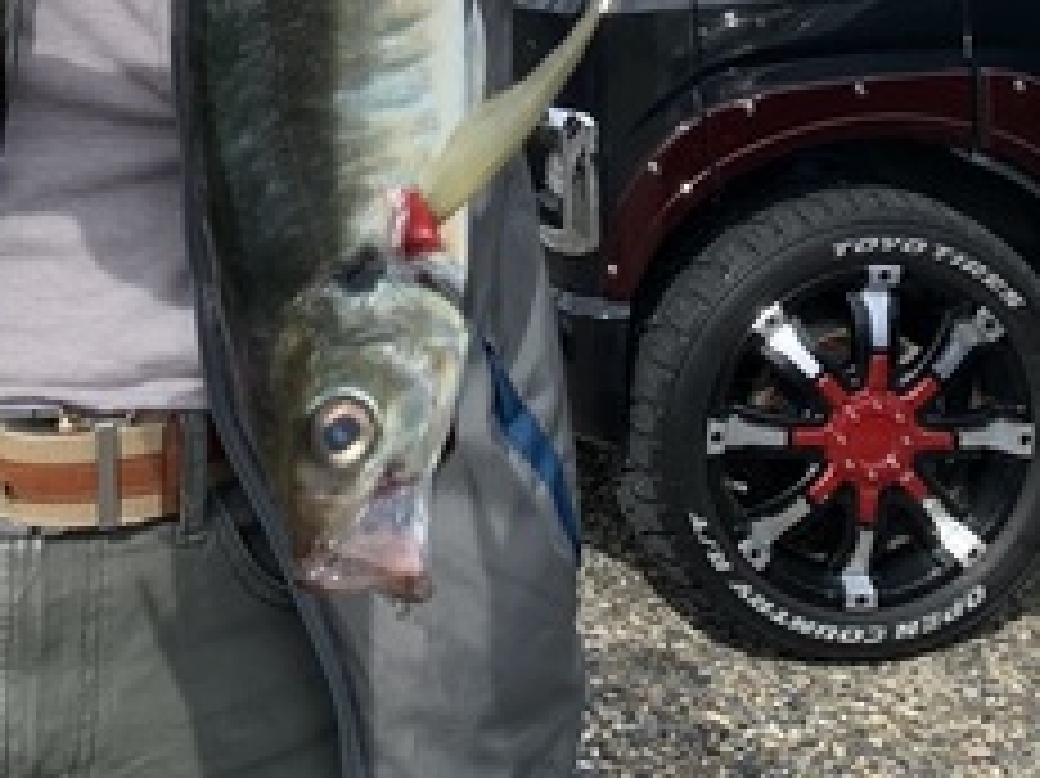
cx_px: 149
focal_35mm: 72
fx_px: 2162
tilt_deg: -5.3
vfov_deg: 19.1
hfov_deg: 26.3
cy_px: -184
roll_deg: +0.3
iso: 25
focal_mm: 4.25
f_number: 1.8
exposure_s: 1/1468
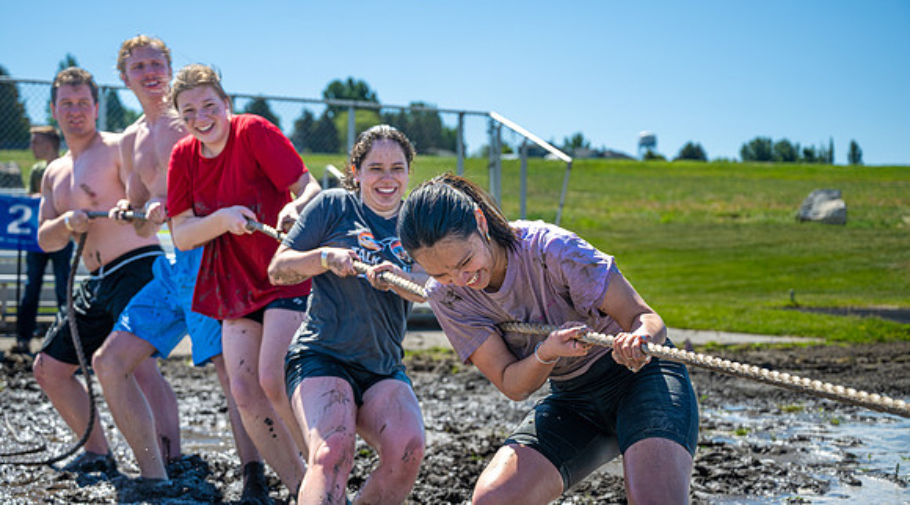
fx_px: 1365
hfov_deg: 36.9
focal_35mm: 57
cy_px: 201
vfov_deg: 20.9
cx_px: 455
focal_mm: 54
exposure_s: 1/1250
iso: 100
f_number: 4
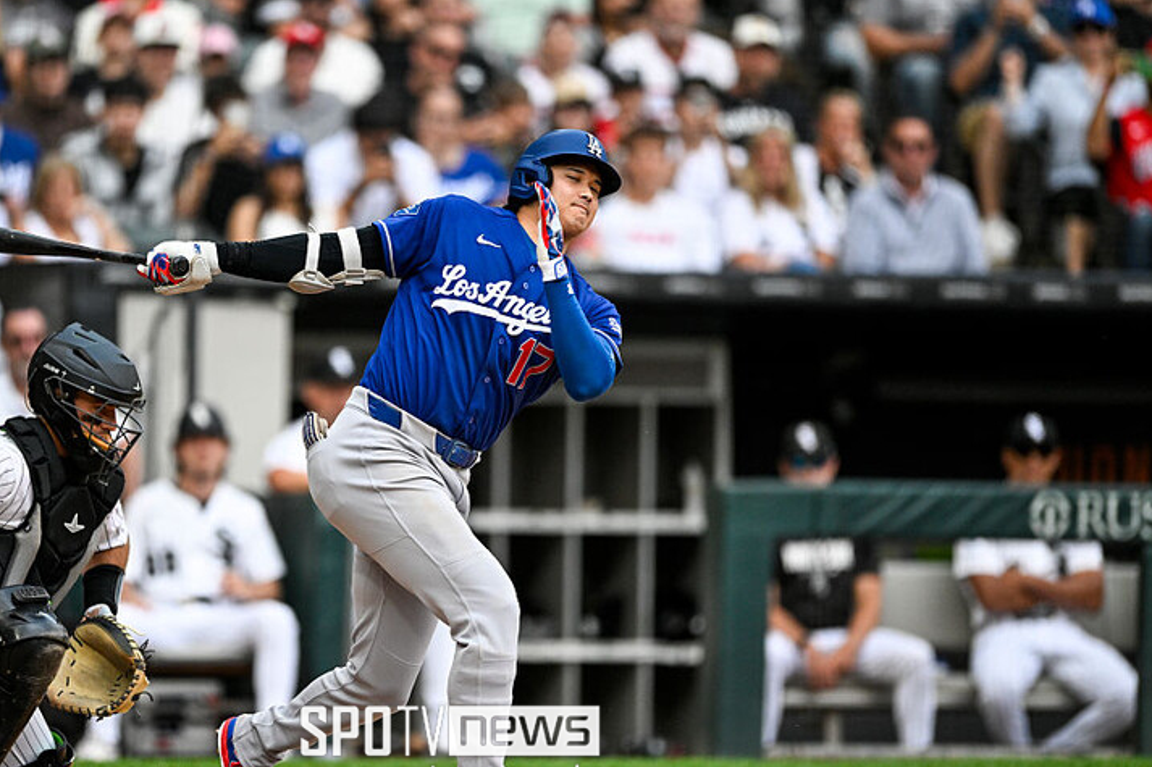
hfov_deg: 4.1
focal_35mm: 505
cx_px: 441
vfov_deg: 2.7
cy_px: 428
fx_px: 16155
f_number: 2.8
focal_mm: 400
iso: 1600
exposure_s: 1/2500
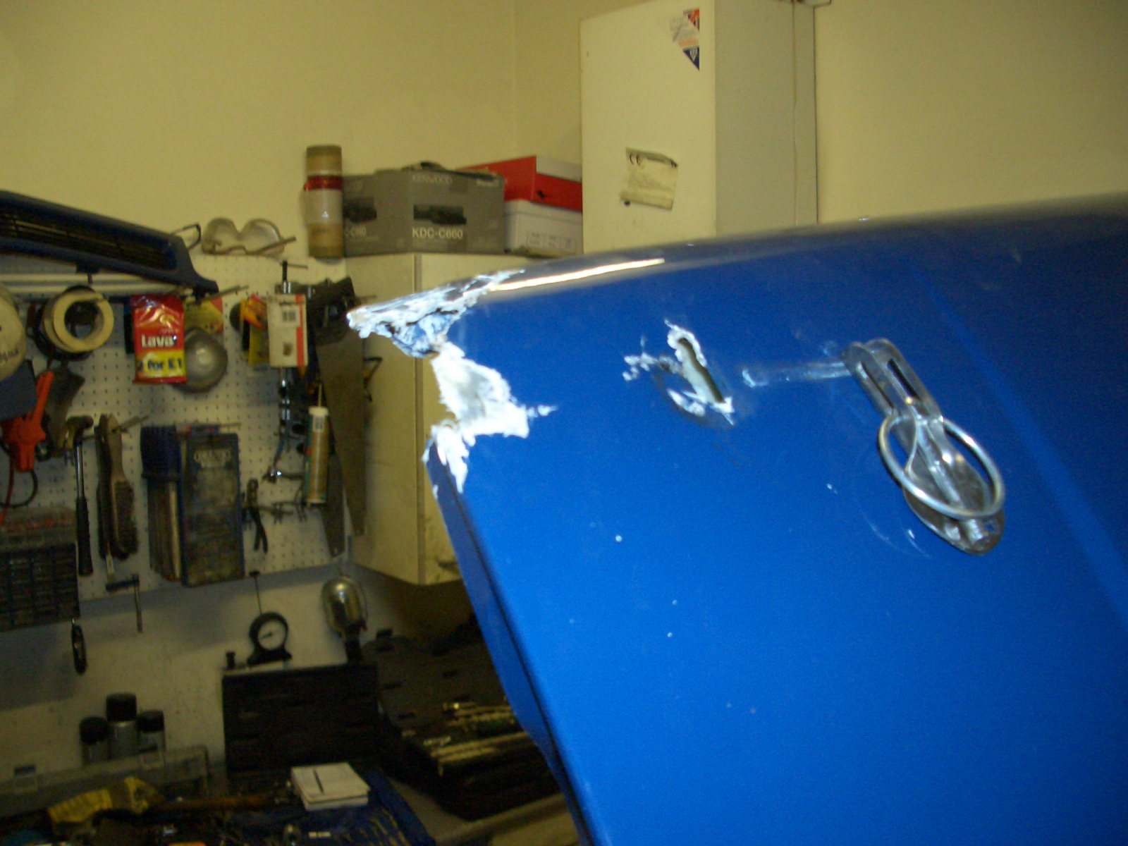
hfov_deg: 52.6
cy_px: 423
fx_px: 1141
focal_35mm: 35
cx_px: 564
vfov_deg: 40.7
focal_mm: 5.8
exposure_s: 1/60
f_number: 2.6
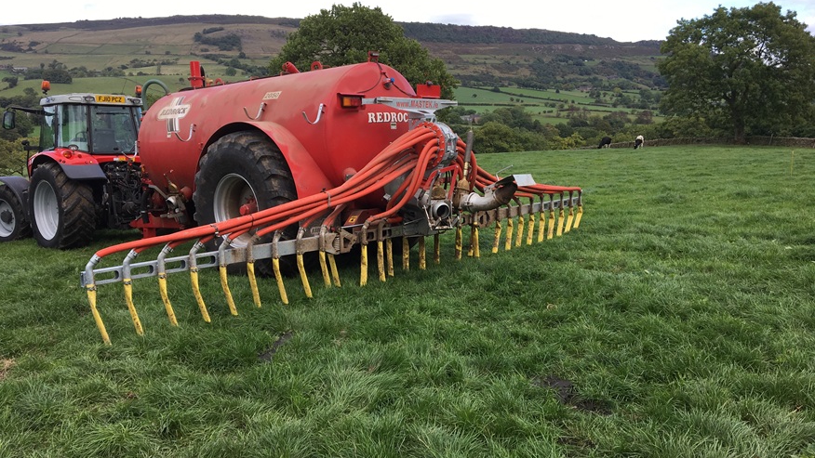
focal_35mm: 32
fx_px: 692
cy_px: 236
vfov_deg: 36.7
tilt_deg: -10.8
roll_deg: +0.3
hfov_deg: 61.0
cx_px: 405
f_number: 2.2
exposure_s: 1/439
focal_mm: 4.15
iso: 25
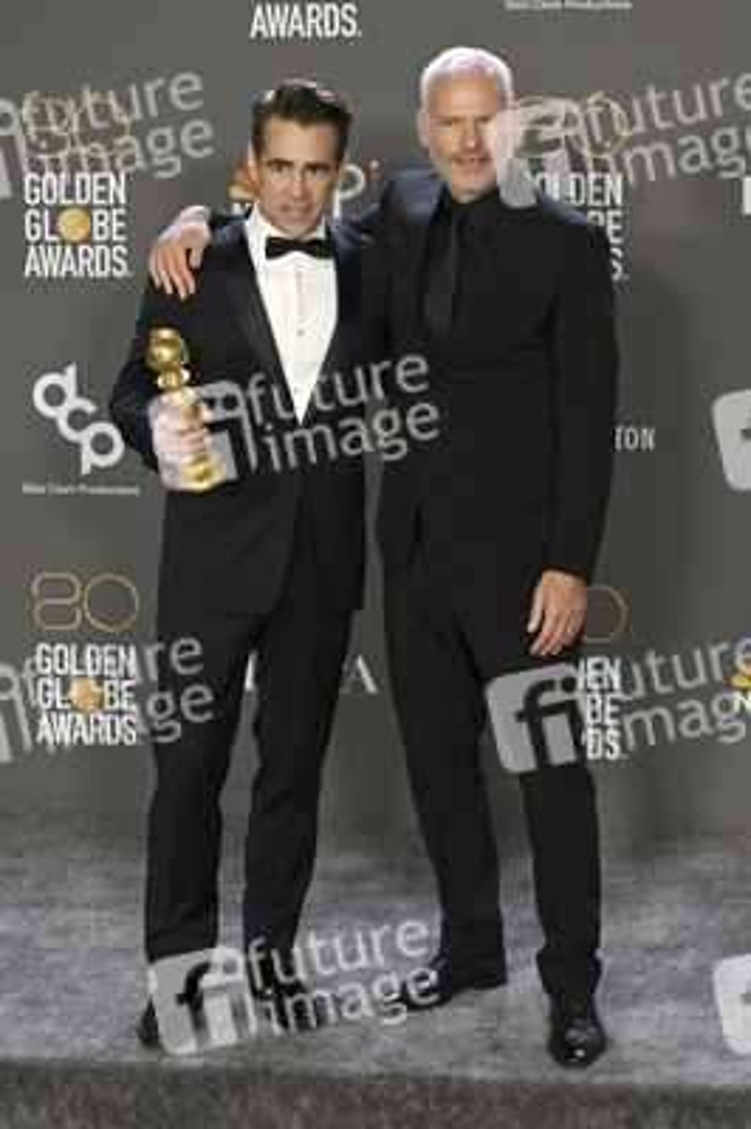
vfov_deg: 23.9
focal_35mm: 85
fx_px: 2664
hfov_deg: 16.0
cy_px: 564
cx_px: 376
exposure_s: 1/500
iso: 6400
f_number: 7.1
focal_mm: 85
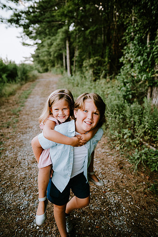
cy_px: 118
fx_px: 158
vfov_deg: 73.7
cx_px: 79
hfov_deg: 53.1
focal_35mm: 24
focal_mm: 24
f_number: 2.2
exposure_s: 1/250
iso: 320
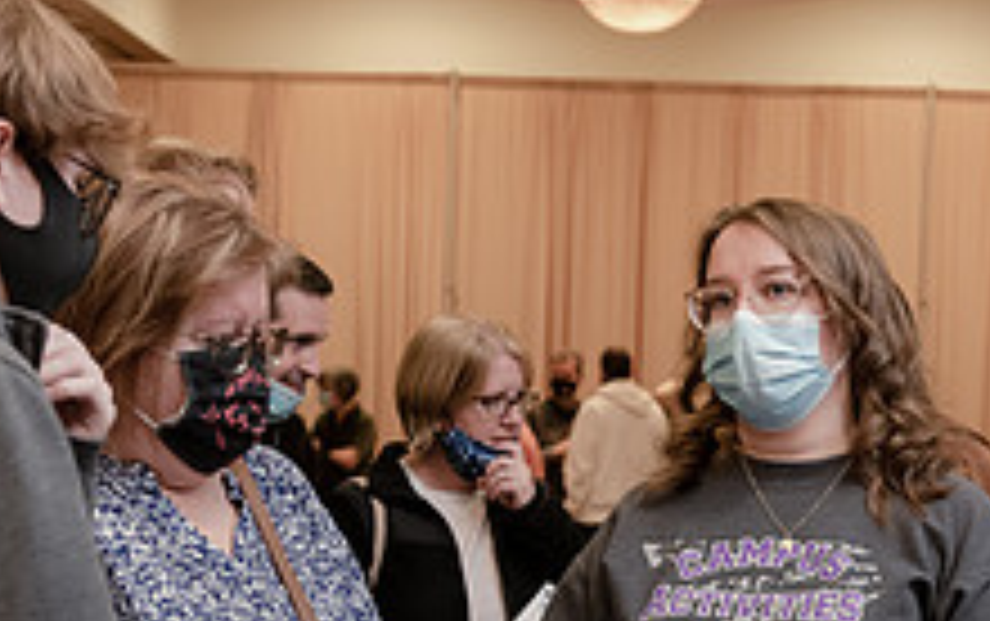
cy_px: 605
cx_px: 657
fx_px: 2755
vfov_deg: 12.7
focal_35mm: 102
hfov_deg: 20.3
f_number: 4
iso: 1600
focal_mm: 38
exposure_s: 1/160
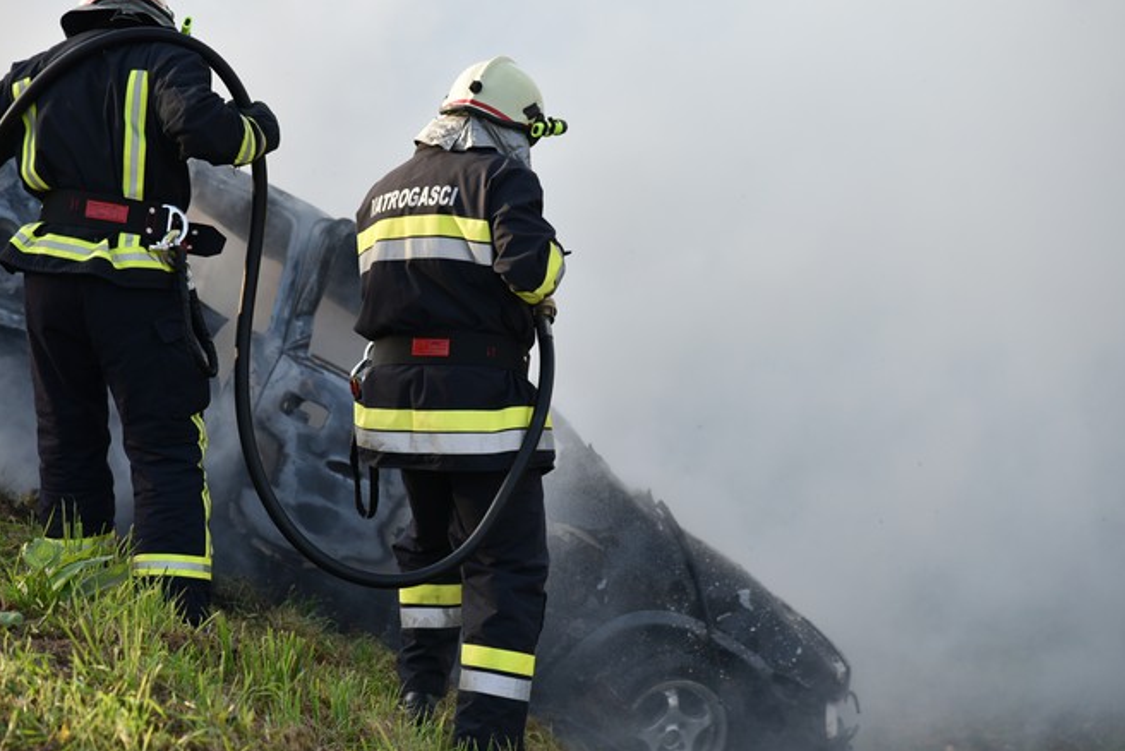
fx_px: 4689
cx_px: 504
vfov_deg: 9.2
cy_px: 373
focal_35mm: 150
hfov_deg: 13.7
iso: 400
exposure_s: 1/800
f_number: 4
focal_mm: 120
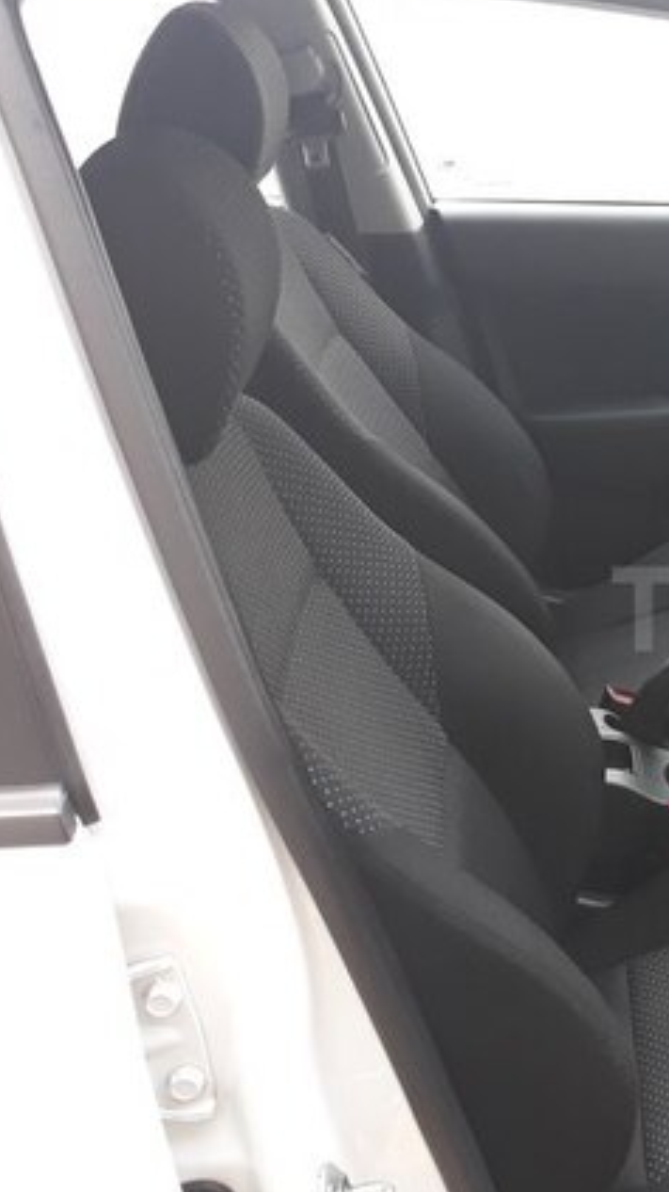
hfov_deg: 22.7
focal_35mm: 46
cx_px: 900
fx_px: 1452
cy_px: 609
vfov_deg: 44.6
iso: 100
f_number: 1.7
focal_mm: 3.71
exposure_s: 1/50
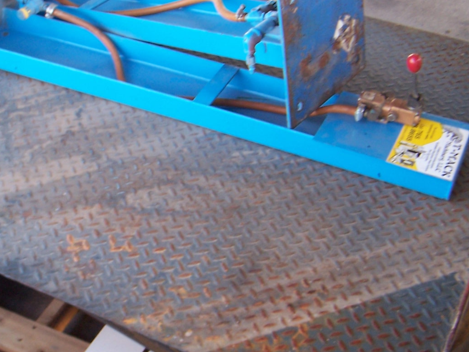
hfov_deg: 31.7
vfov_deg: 24.0
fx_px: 826
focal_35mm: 61
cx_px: 219
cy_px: 205
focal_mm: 6.3
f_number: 2.8
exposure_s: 1/30
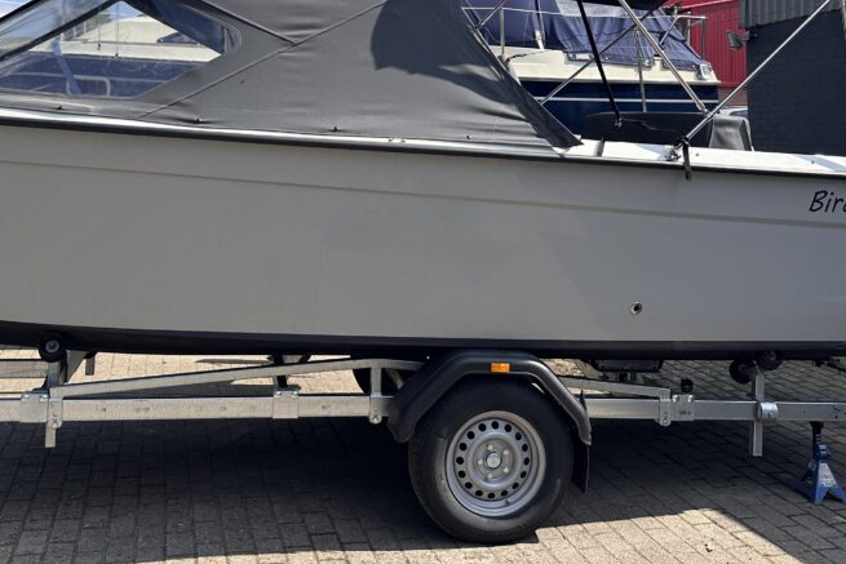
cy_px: 93
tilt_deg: +3.4
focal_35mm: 39
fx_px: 917
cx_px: 372
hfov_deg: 49.4
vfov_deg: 33.0
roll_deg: +0.0
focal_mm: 6.86
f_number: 1.78
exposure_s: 1/4184
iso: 80
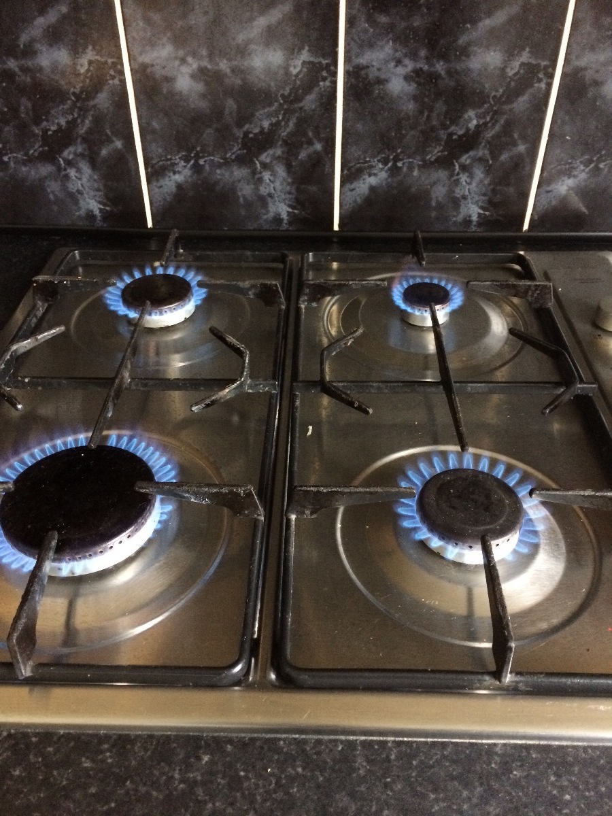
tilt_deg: -39.7
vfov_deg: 61.7
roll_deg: -0.1
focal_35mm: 29
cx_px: 306
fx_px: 684
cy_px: 408
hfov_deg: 48.2
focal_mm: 4.15
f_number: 2.2
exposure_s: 1/17
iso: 400
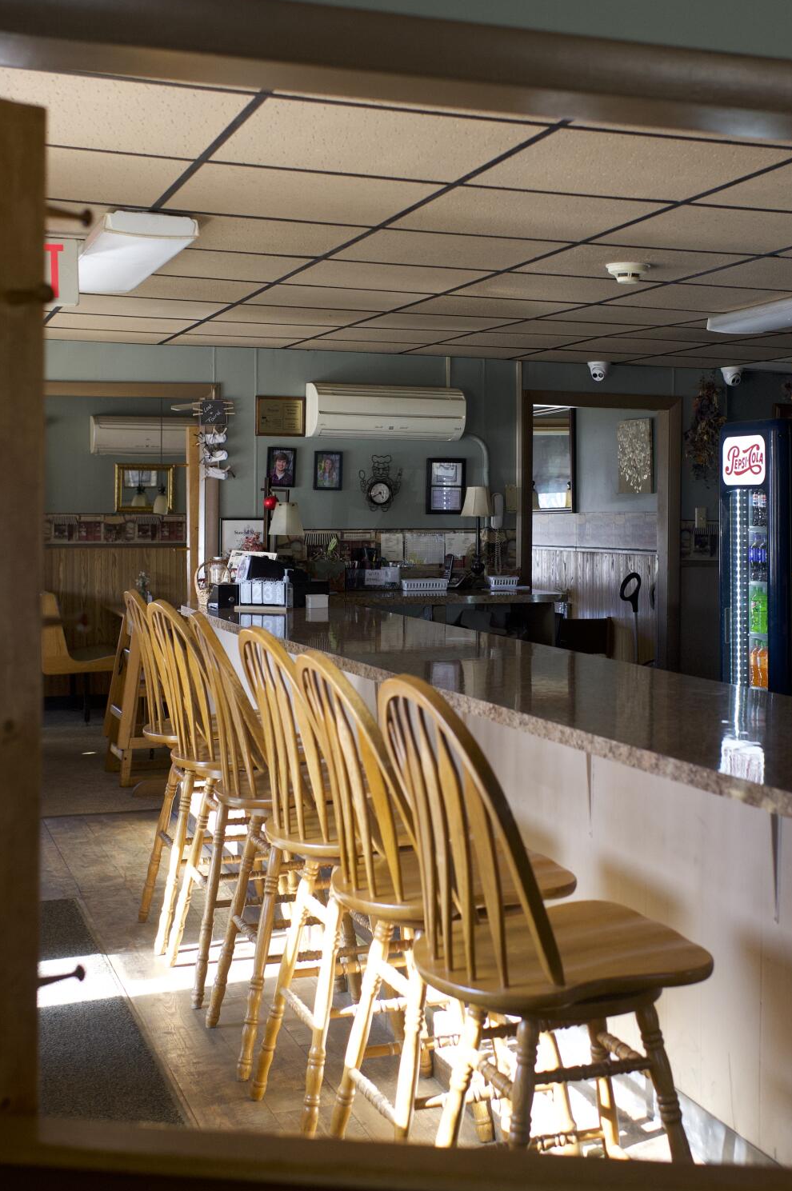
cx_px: 491
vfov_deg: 41.8
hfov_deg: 28.5
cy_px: 512
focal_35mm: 47
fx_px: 1554
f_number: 3.5
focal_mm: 35
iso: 1800
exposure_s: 1/400
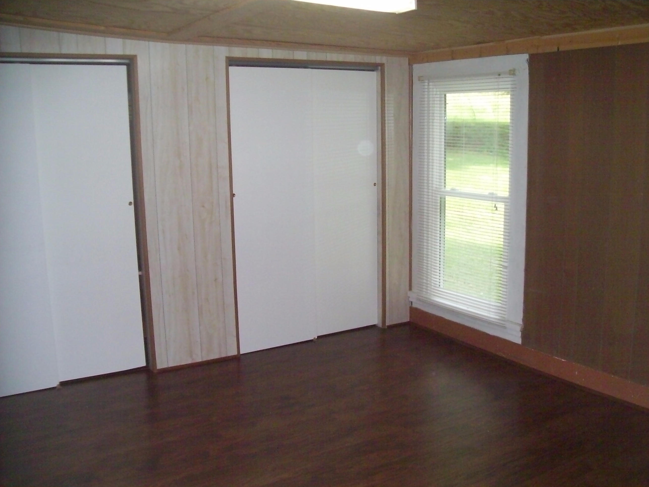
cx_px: 324
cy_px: 244
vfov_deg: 39.6
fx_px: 675
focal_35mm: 36
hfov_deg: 51.4
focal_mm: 6
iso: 160
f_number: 2.7
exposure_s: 1/64
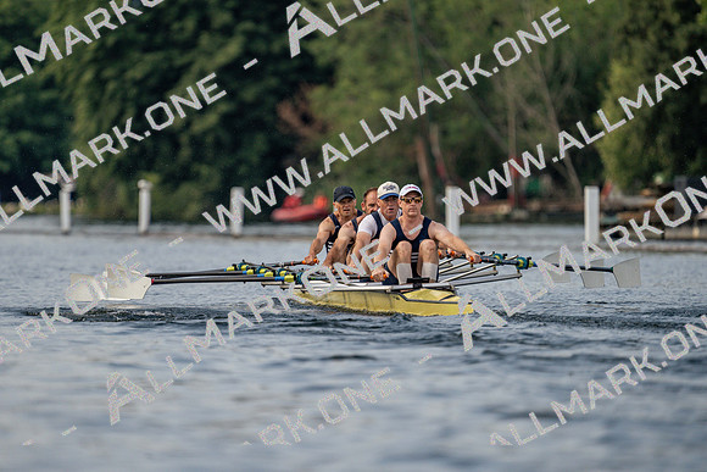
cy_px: 236
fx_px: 11786
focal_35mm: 600
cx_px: 354
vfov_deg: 2.3
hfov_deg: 3.4
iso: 400
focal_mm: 600
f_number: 6.3
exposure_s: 1/1600
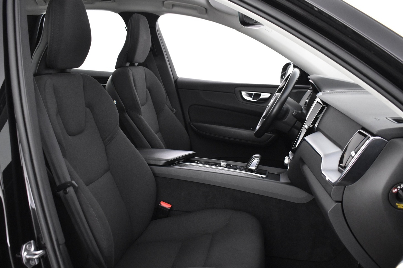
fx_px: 392
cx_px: 192
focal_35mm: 35
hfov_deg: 54.4
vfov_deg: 37.6
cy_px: 169
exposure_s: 1/30
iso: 3200
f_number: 3.5
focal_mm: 18
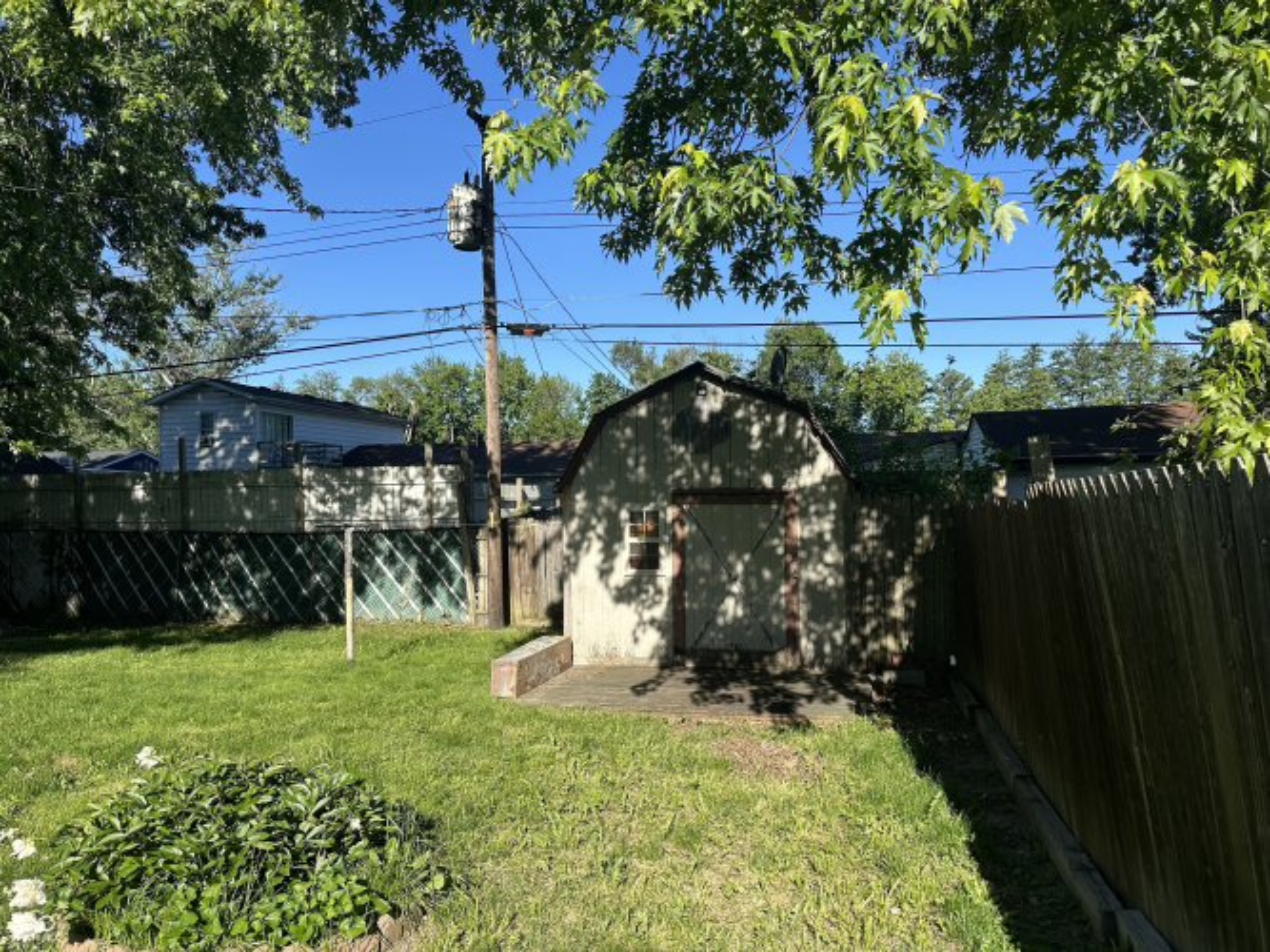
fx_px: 880
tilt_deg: +1.6
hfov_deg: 71.6
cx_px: 635
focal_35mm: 24
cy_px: 476
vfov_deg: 56.8
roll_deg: +0.8
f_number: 1.78
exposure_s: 1/2732
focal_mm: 6.86
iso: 80
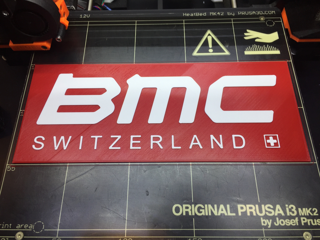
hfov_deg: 61.7
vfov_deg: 48.2
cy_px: 120
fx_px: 268
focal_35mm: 29
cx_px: 160
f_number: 2.2
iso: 32
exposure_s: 1/50
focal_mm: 4.15
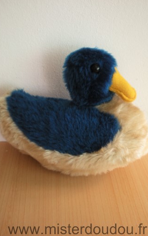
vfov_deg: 48.2
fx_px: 265
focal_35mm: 41
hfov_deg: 31.2
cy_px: 118
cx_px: 77
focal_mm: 6.3
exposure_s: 1/56.3
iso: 79
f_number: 3.1
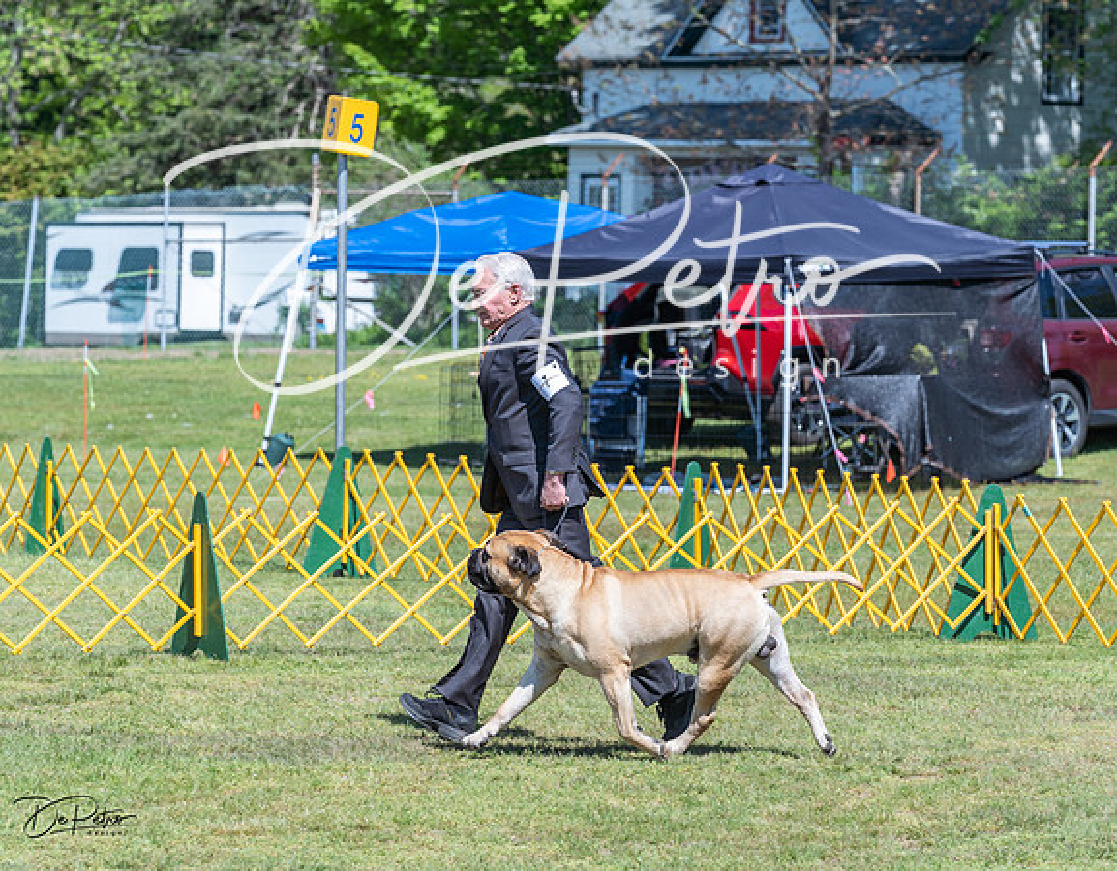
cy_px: 428
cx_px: 563
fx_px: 6399
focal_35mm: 195
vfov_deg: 7.8
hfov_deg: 10.0
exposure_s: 1/640
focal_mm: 162
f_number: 6.3
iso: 200
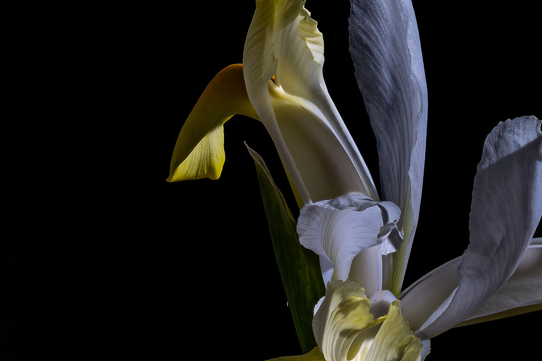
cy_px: 213
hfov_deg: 9.4
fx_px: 3280
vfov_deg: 6.3
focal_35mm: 218
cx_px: 312
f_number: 14
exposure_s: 1/3
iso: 100
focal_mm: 105
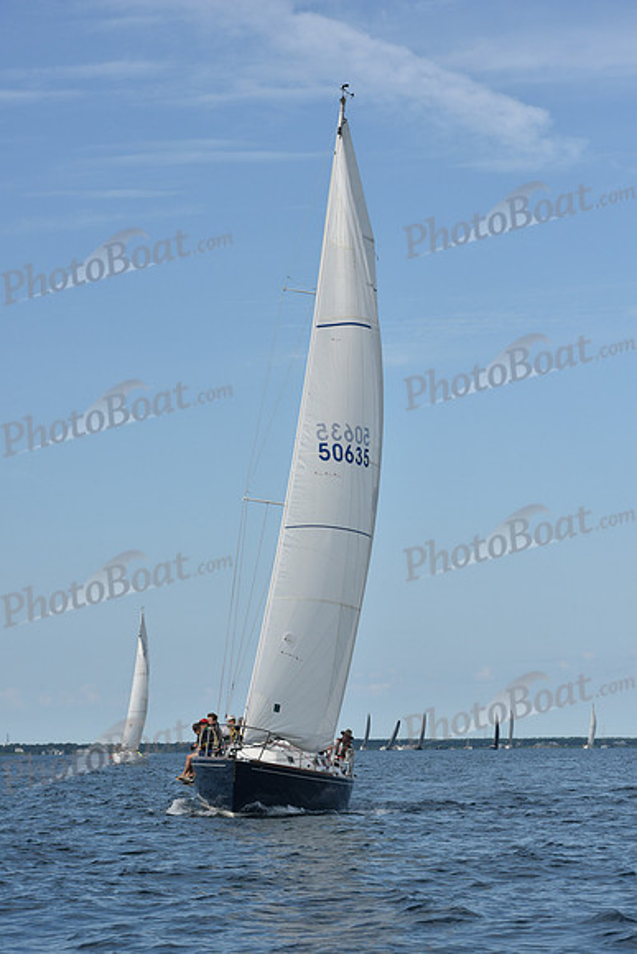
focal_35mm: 100
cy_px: 477
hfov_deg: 13.7
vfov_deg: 20.4
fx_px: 2652
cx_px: 318
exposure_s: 1/1000
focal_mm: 100
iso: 320
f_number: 10
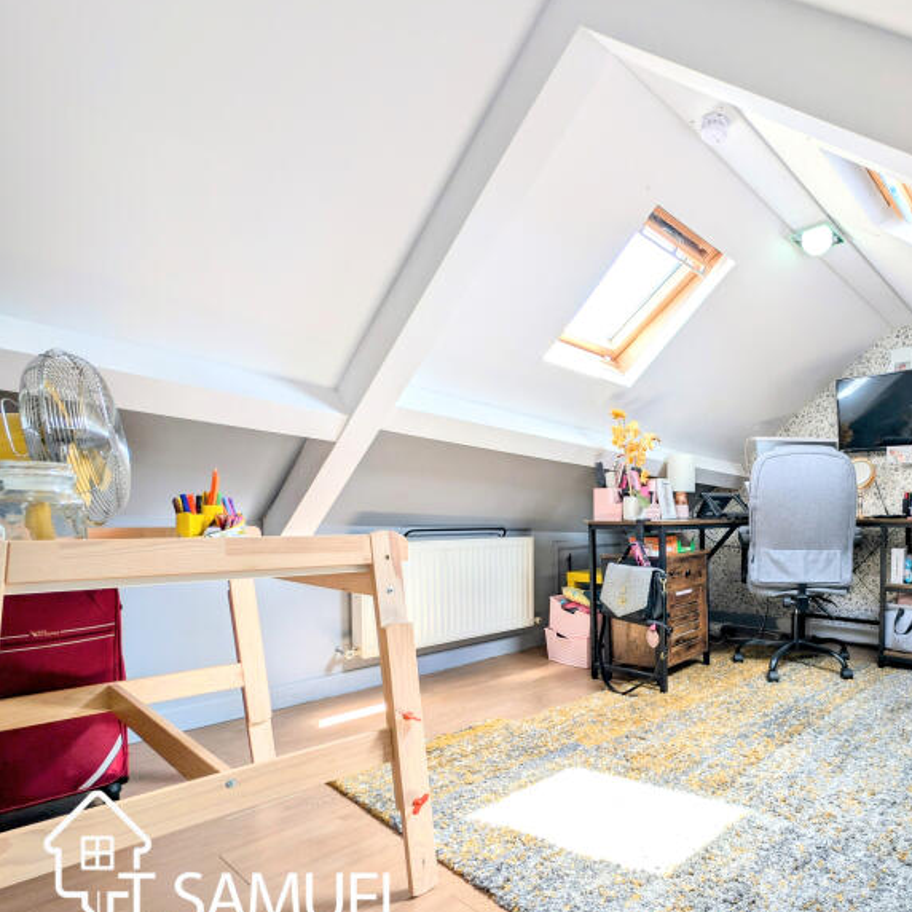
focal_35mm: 19
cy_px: 543
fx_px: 566
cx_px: 714
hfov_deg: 70.8
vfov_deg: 76.9
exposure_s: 1/109
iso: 63
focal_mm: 2.23
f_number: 1.95
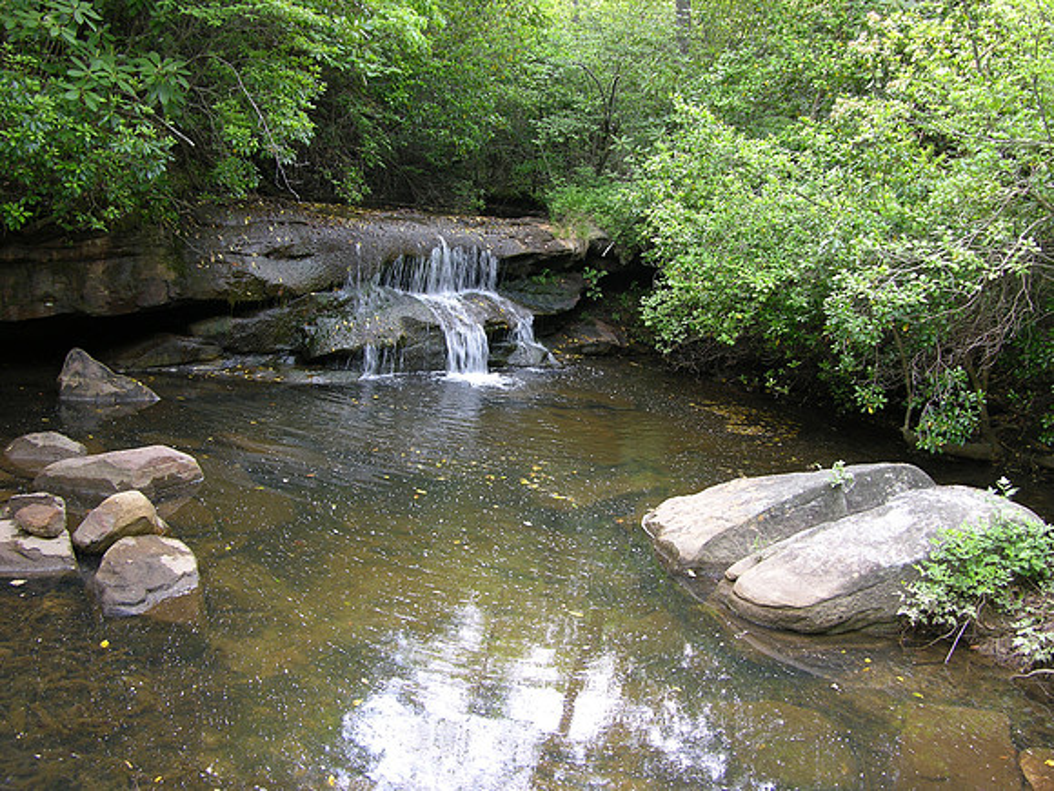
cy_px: 396
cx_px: 527
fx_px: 1066
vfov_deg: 40.7
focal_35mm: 35
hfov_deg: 52.6
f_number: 2.8
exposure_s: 1/31.2
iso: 50
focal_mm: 8.9
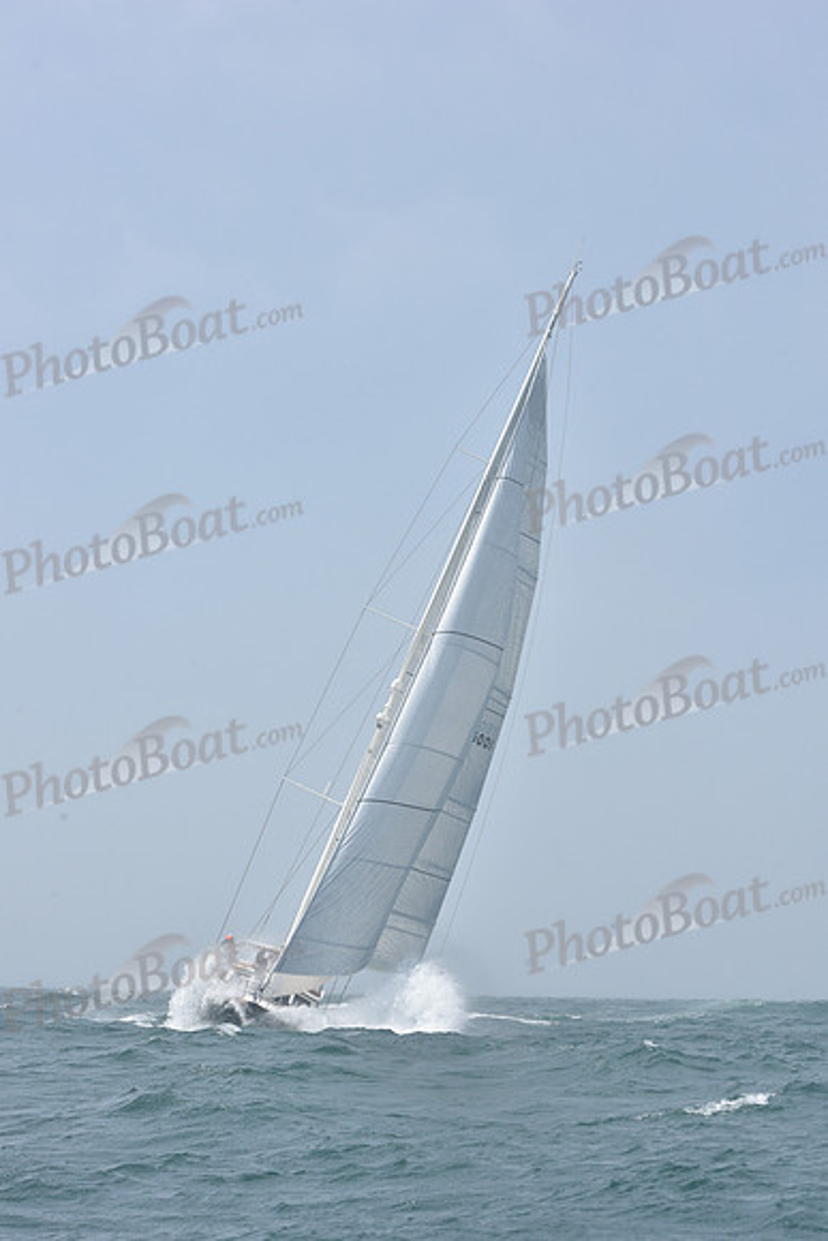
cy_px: 620
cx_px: 414
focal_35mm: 70
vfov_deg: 28.8
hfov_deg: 19.5
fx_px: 2413
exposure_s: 1/800
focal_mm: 70
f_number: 11
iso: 320
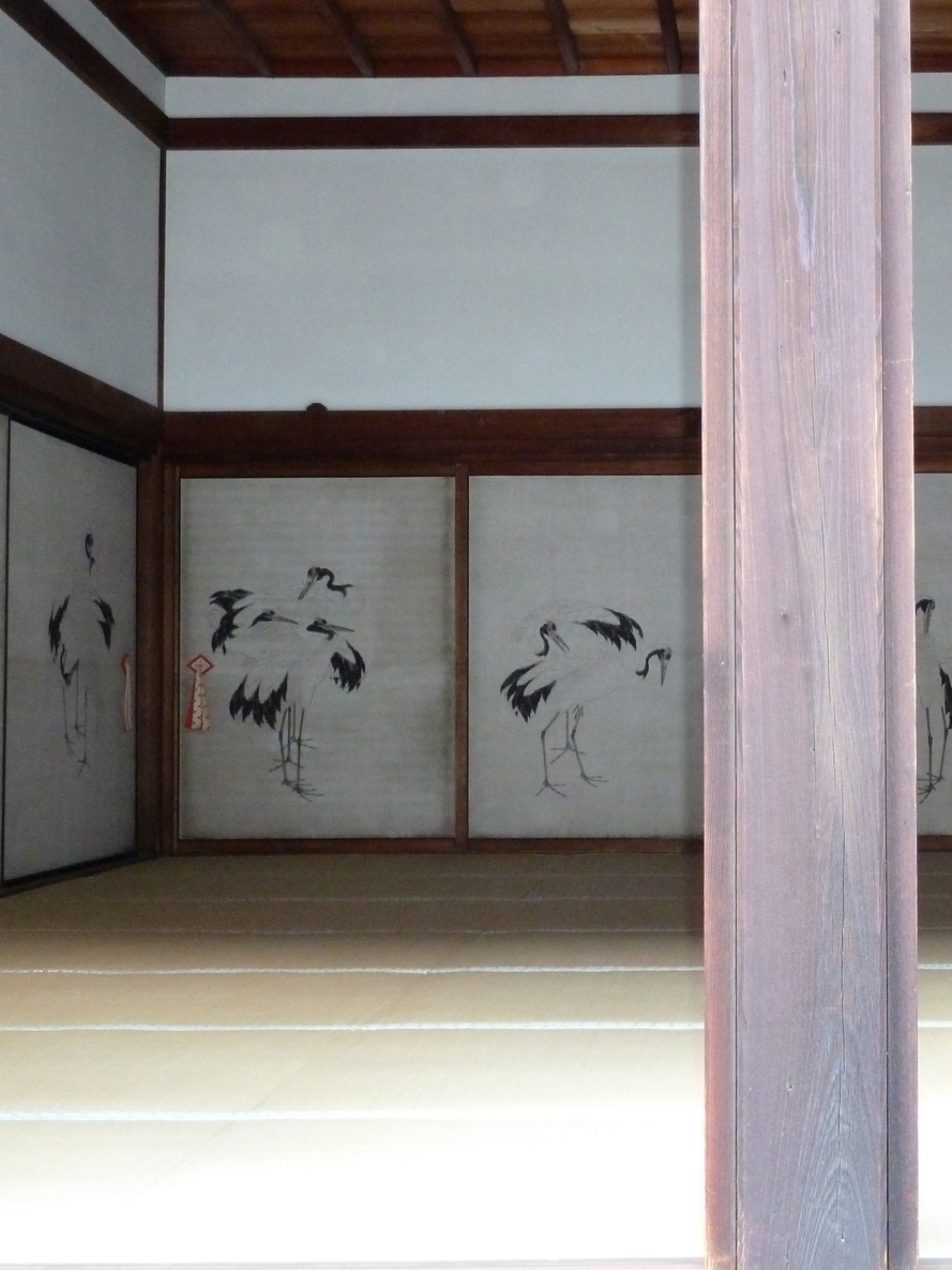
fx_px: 1980
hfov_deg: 26.5
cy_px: 639
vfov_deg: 35.5
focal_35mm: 54
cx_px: 766
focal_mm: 6.5
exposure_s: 1/30
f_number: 3.6
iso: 500
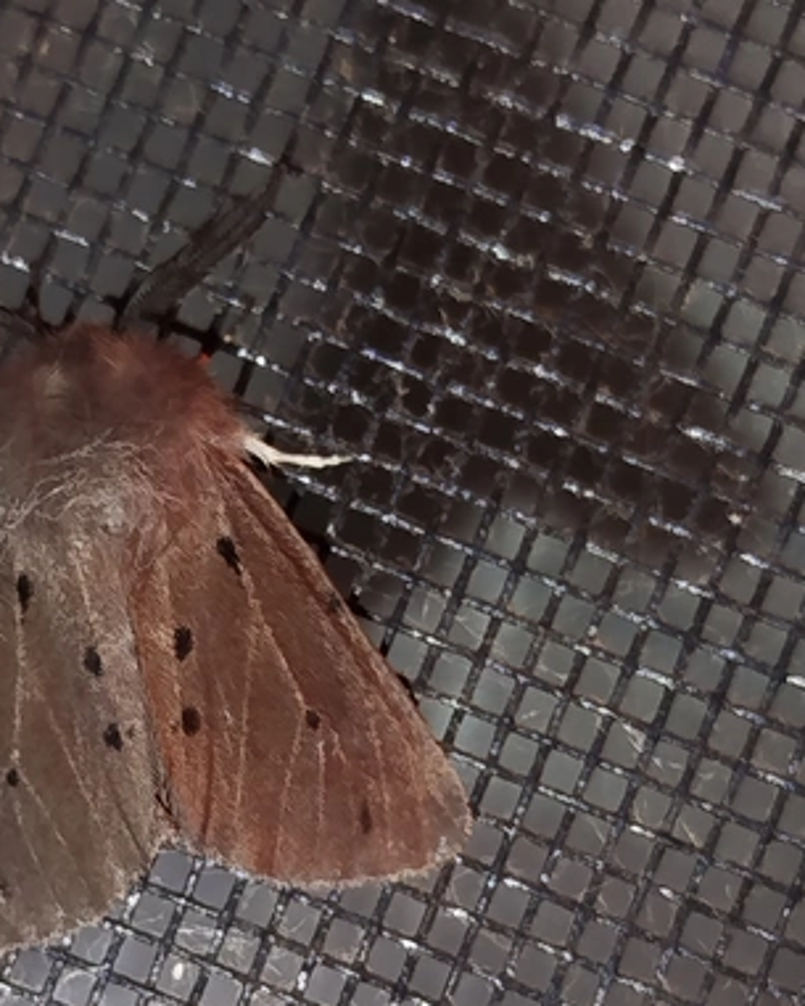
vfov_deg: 17.0
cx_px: 203
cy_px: 655
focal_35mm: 113
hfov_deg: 13.6
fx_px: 3364
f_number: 1.7
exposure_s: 1/50
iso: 160
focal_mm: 5.31
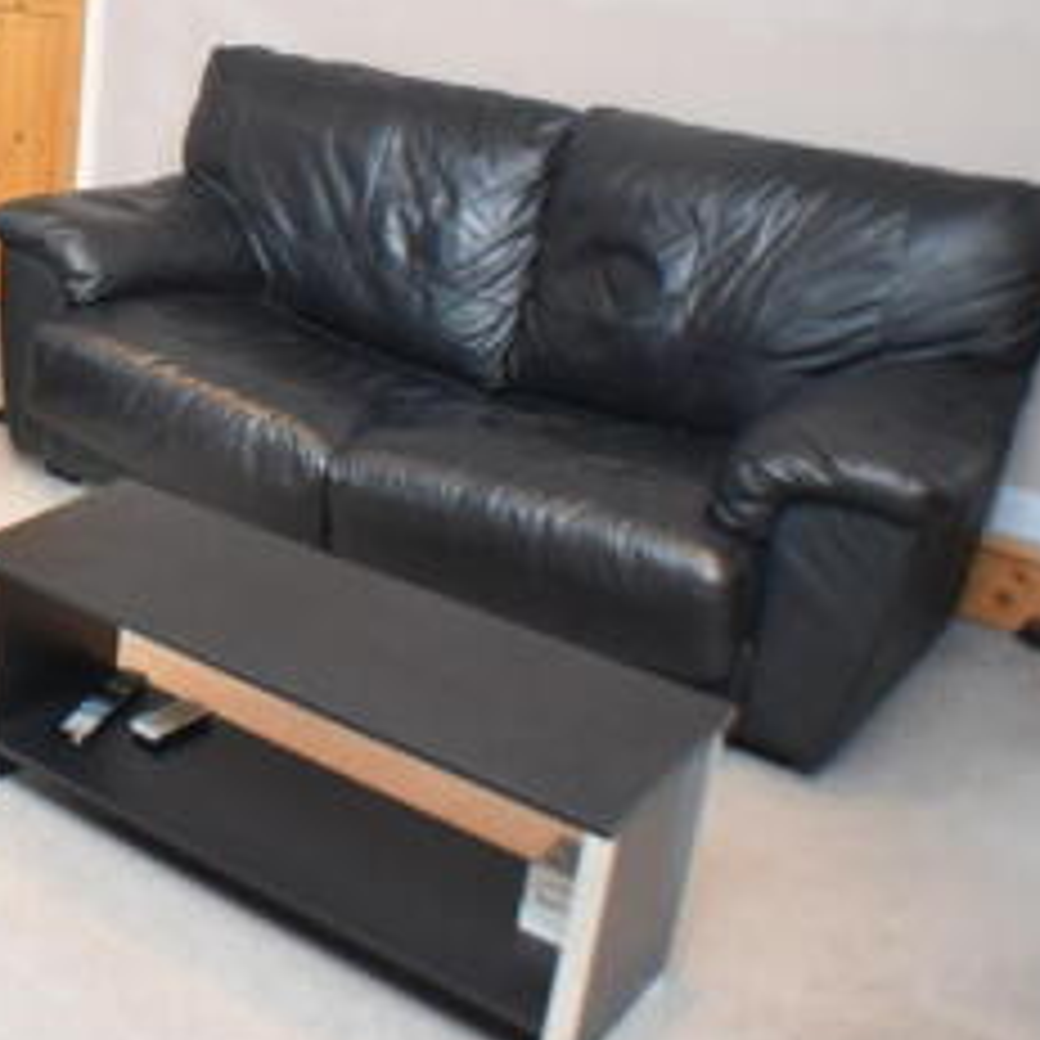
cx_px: -245
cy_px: 173
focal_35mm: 65
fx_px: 2209
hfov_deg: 23.9
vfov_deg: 25.9
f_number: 3.5
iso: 1600
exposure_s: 1/60
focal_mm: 18
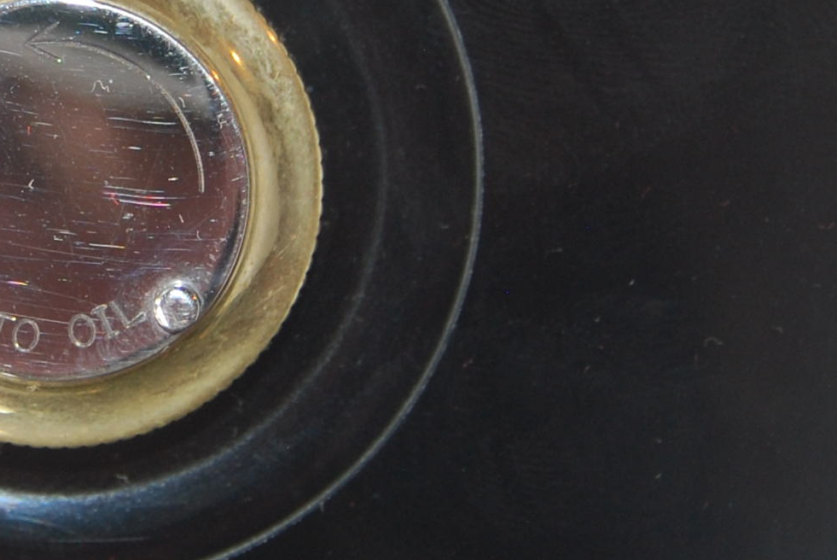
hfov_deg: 13.1
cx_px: -64
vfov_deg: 8.9
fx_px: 3584
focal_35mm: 154
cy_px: 21
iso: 200
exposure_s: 1/60
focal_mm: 26
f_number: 4.2
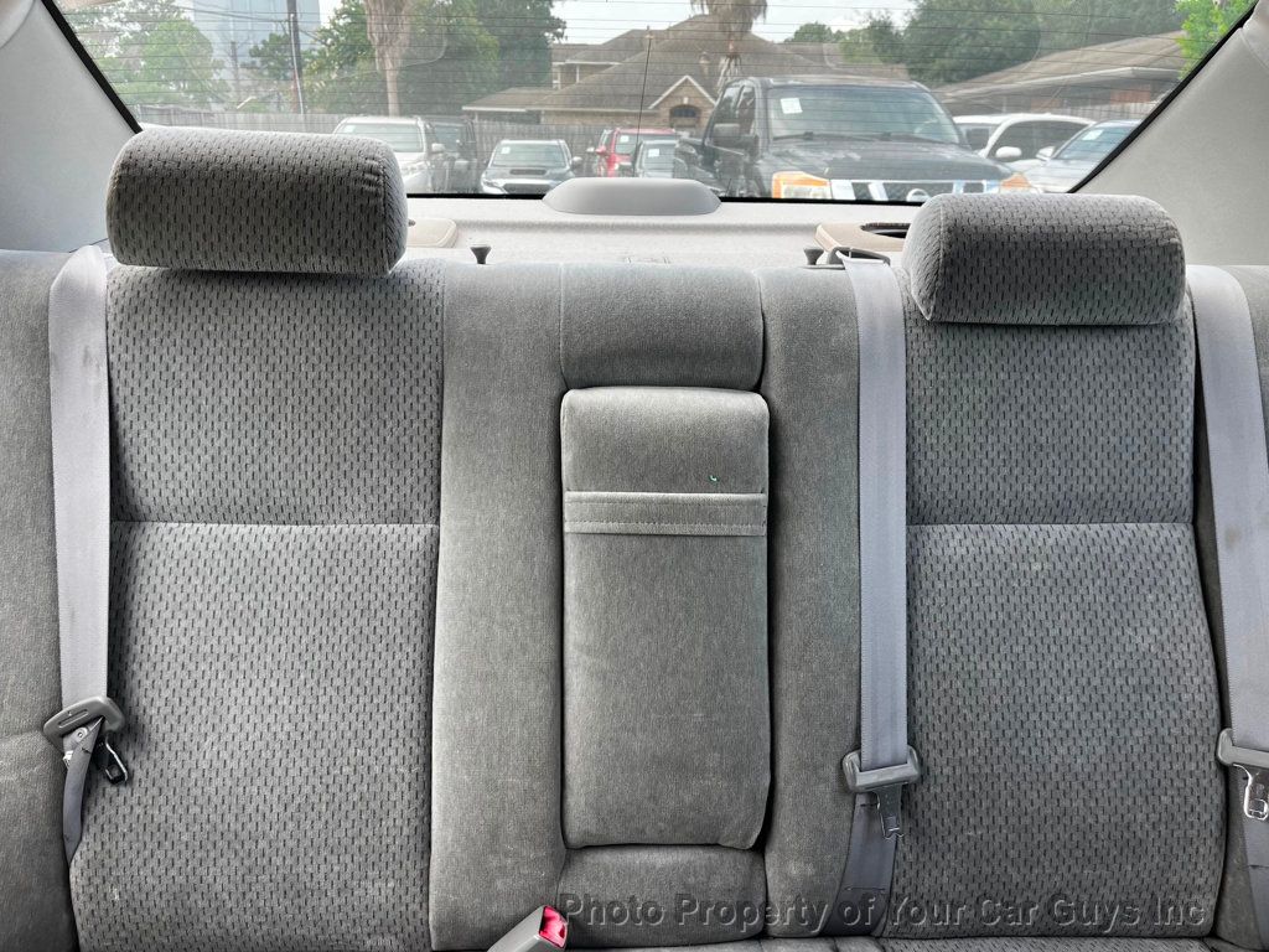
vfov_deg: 53.1
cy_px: 476
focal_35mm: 26
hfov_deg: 67.3
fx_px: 953
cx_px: 634
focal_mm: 5.1
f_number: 1.6
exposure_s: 1/298
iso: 50
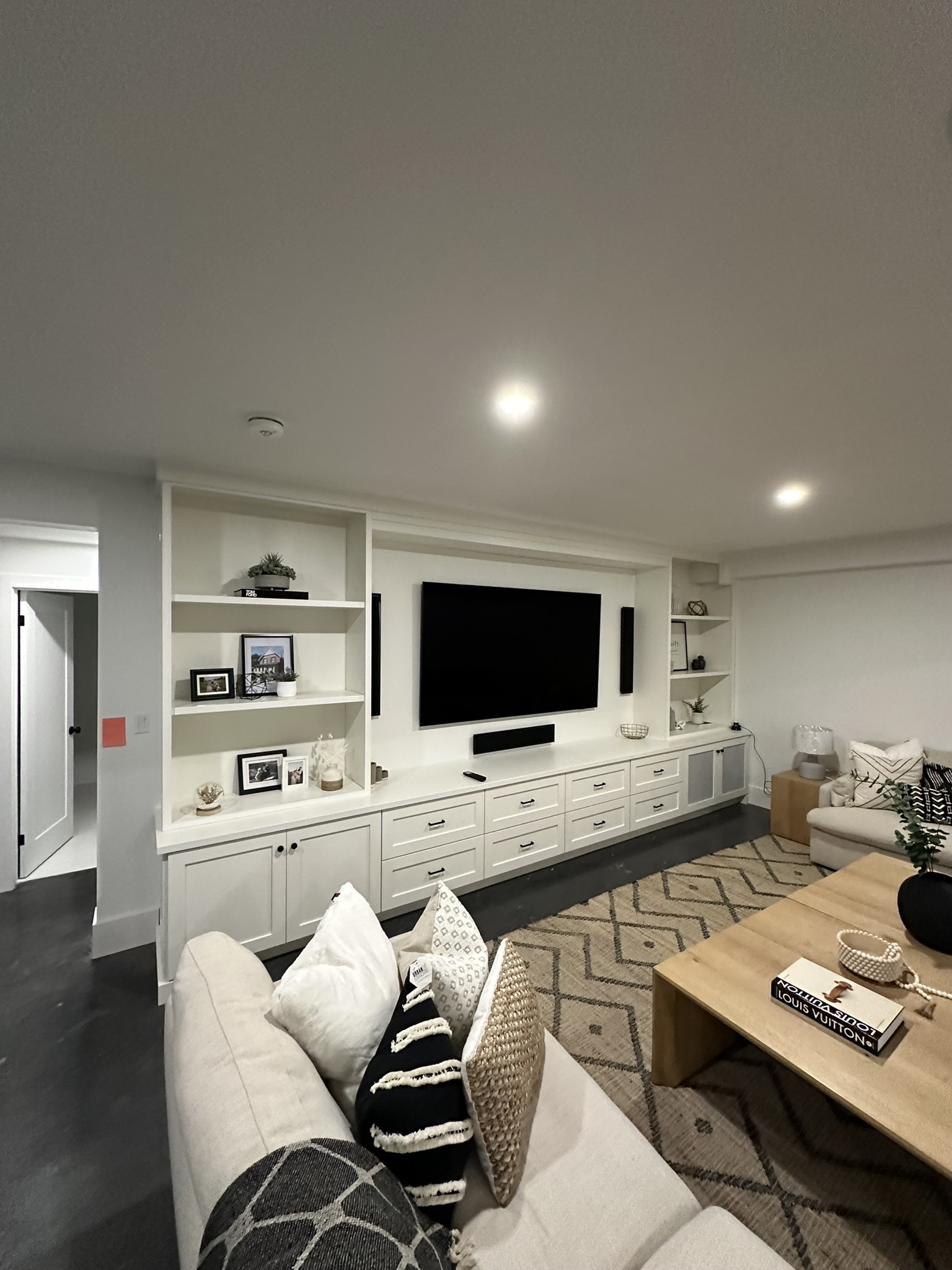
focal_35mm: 14
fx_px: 513
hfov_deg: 85.7
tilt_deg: +0.1
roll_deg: -1.6
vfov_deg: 102.1
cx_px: 476
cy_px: 635
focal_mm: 2.22
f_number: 2.2
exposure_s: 1/60
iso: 500
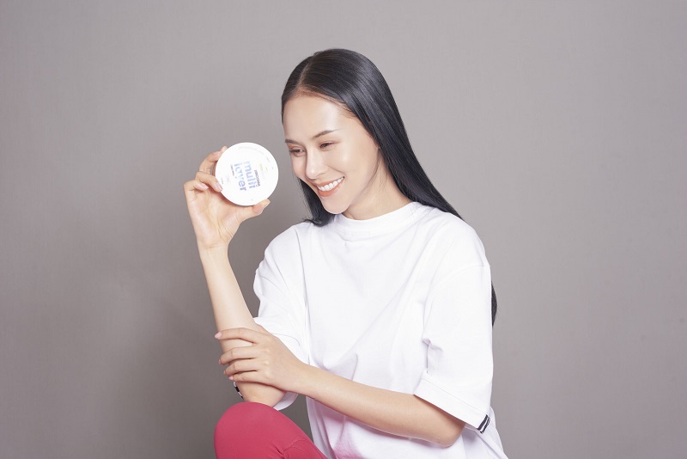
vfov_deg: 16.1
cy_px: 230
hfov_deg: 23.9
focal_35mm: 85
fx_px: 1623
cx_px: 344
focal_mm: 85
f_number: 10
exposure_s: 1/125
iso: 100
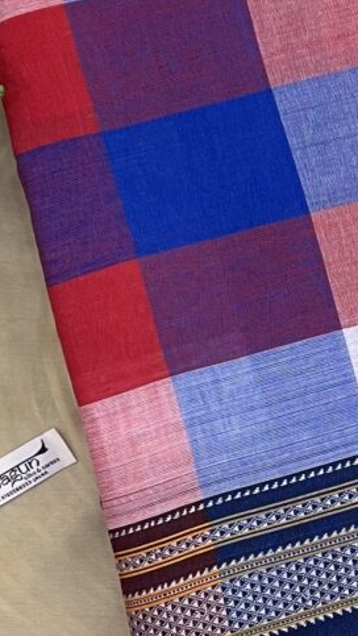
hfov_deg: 20.0
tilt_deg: -83.7
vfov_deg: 34.9
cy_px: 334
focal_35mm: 60
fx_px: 1012
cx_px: 251
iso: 80
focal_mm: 5.1
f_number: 1.6
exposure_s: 1/50
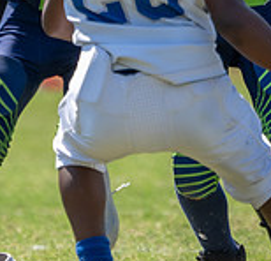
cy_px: -73
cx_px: 387
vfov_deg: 1.1
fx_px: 13994
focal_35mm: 1611
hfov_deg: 1.1
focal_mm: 339
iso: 320
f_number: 5.6
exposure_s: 1/1250
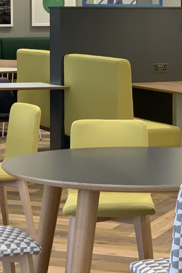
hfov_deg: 9.9
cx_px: 81
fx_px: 1054
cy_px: 127
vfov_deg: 14.8
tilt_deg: -4.8
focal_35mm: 139
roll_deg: -1.2
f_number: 2.4
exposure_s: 1/50
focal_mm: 6
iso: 125
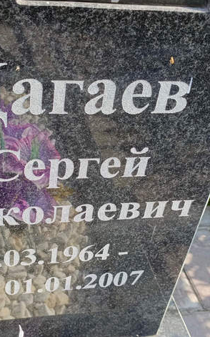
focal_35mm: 45
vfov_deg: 44.2
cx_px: 67
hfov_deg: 28.4
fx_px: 412
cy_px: 195
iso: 112
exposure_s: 1/292
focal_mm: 4.76
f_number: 1.69
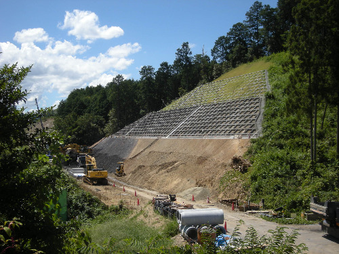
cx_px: 170
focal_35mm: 44
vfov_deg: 32.9
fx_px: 431
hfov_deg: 42.9
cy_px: 127
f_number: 6.1
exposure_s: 1/282
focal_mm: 7.1
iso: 64
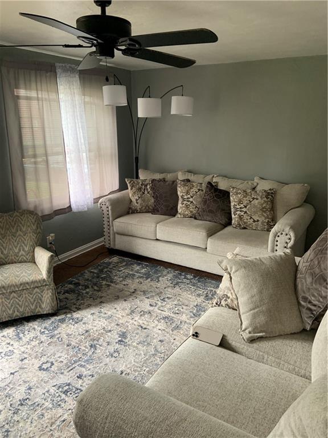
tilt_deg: -14.2
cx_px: 164
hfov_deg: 53.1
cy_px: 219
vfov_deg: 67.3
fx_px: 328
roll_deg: +0.1
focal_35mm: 26
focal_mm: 4.25
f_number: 1.8
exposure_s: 1/60
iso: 160
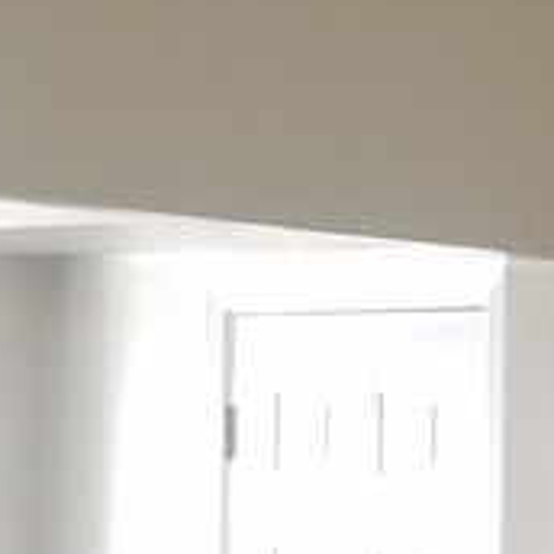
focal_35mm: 192
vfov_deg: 8.9
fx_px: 3476
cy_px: 844
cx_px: 2113
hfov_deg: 7.1
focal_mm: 4.2
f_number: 1.7
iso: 80
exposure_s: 1/60
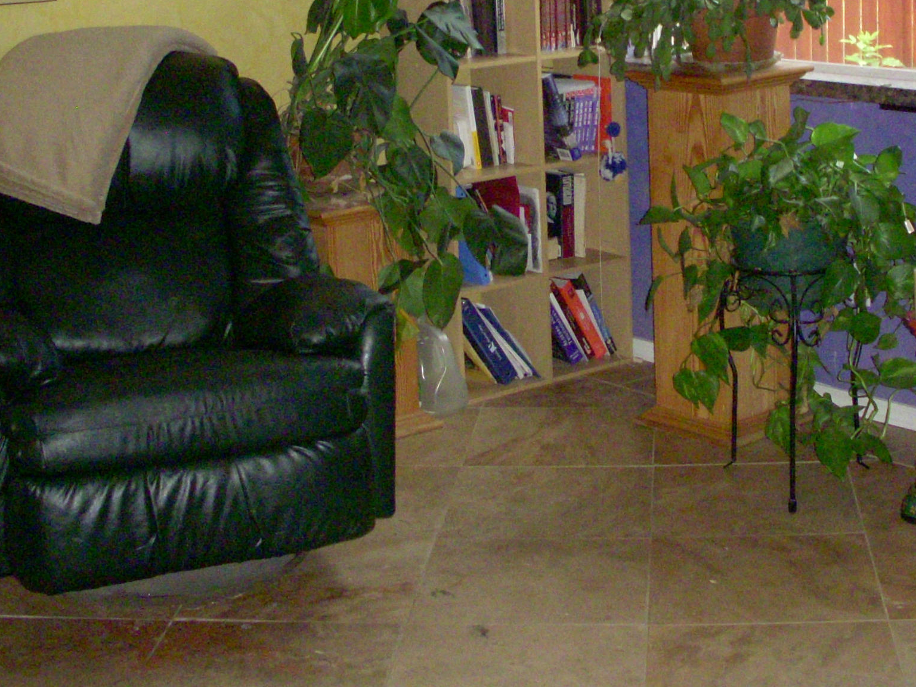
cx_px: 654
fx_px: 1746
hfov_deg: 29.1
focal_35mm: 66
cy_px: 125
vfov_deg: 21.9
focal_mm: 6.3
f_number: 3.3
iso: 800
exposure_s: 1/250
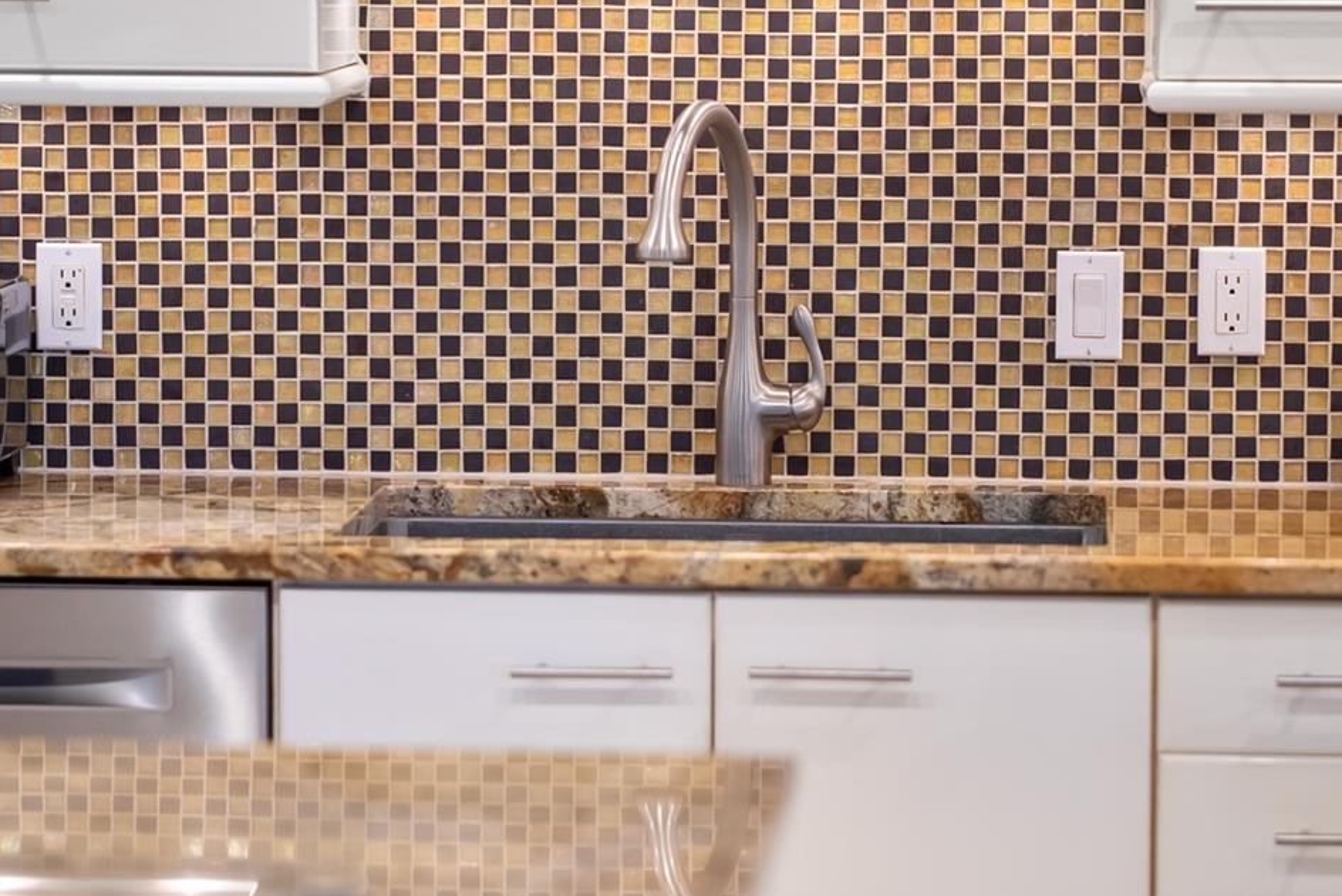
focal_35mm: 144
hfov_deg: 14.2
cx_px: 660
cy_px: 344
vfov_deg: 9.5
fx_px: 5369
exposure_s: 1/250
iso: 640
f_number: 1.4
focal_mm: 85
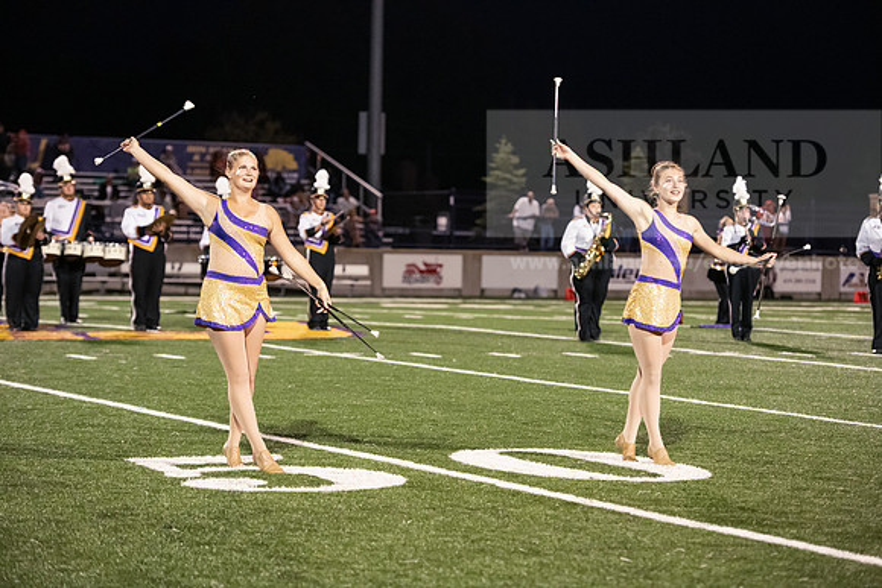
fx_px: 2573
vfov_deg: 13.0
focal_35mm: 105
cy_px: 294
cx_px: 441
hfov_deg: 19.5
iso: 5000
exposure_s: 1/500
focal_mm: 105
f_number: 3.2
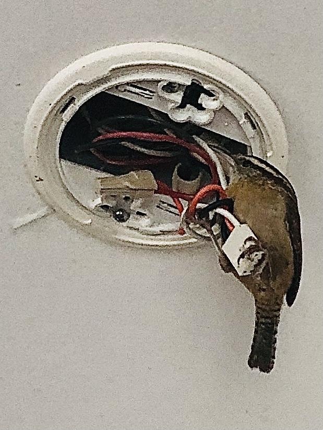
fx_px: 348
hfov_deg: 49.8
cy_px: 215
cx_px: 162
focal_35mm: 28
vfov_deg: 63.4
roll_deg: +1.0
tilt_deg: +41.4
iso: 32
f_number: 1.8
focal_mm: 3.99
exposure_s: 1/24
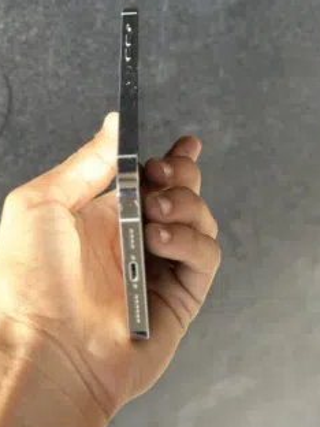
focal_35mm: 82
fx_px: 1011
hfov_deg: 18.0
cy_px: 80
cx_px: 126
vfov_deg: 23.5
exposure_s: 1/344
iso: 80
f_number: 1.78
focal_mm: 6.86
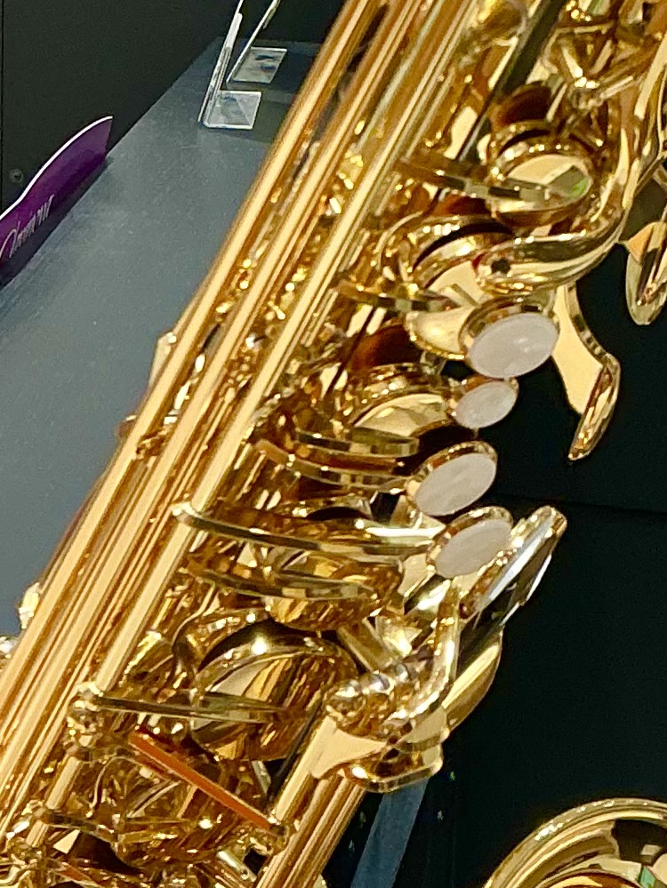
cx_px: 349
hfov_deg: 12.7
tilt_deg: -15.6
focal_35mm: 117
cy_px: 41
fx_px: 3004
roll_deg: -2.1
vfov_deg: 16.5
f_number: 1.8
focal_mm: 3
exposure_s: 1/60
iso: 40
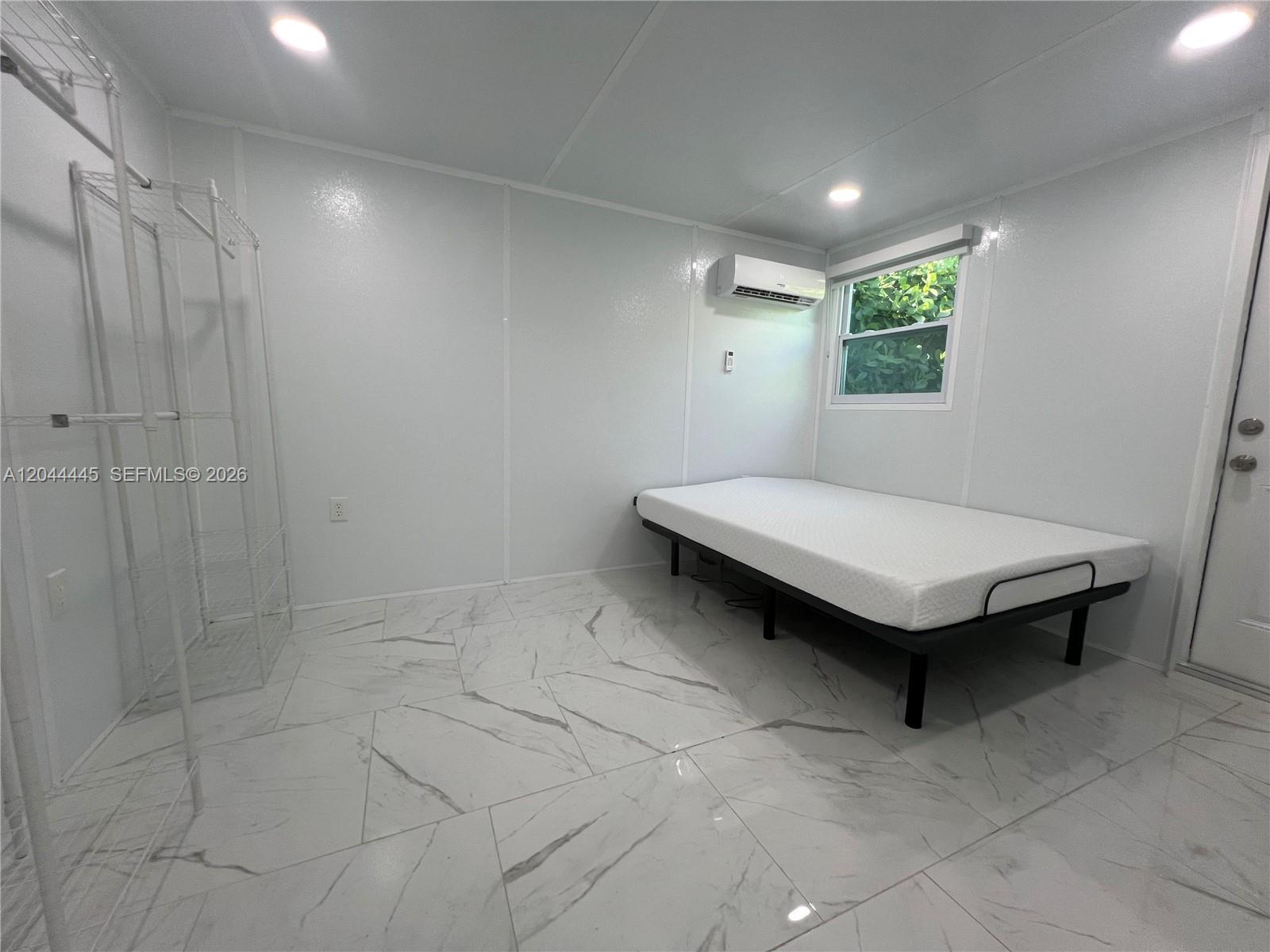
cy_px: 476
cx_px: 635
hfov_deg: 106.2
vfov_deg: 89.9
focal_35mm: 13
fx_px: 477
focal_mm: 1.57
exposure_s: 1/120
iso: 64
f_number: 1.8
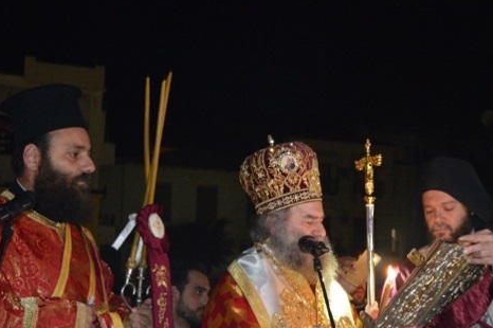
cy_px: 253
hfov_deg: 34.3
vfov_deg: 23.1
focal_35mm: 58
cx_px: 316
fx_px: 794
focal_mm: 24
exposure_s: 1/60
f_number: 4
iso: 2800
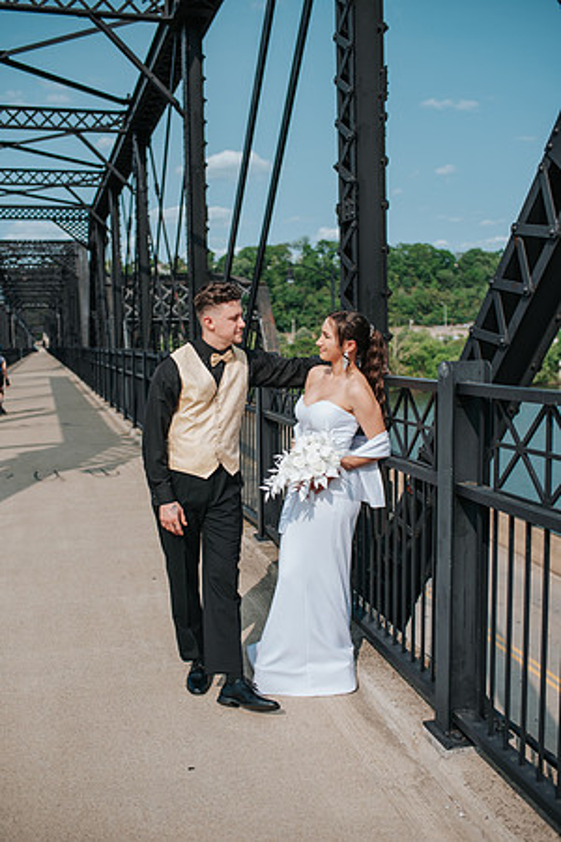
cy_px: 421
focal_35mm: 35
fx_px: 818
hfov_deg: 37.9
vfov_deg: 54.4
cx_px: 280
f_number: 3.2
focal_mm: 35
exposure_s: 1/1600
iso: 100
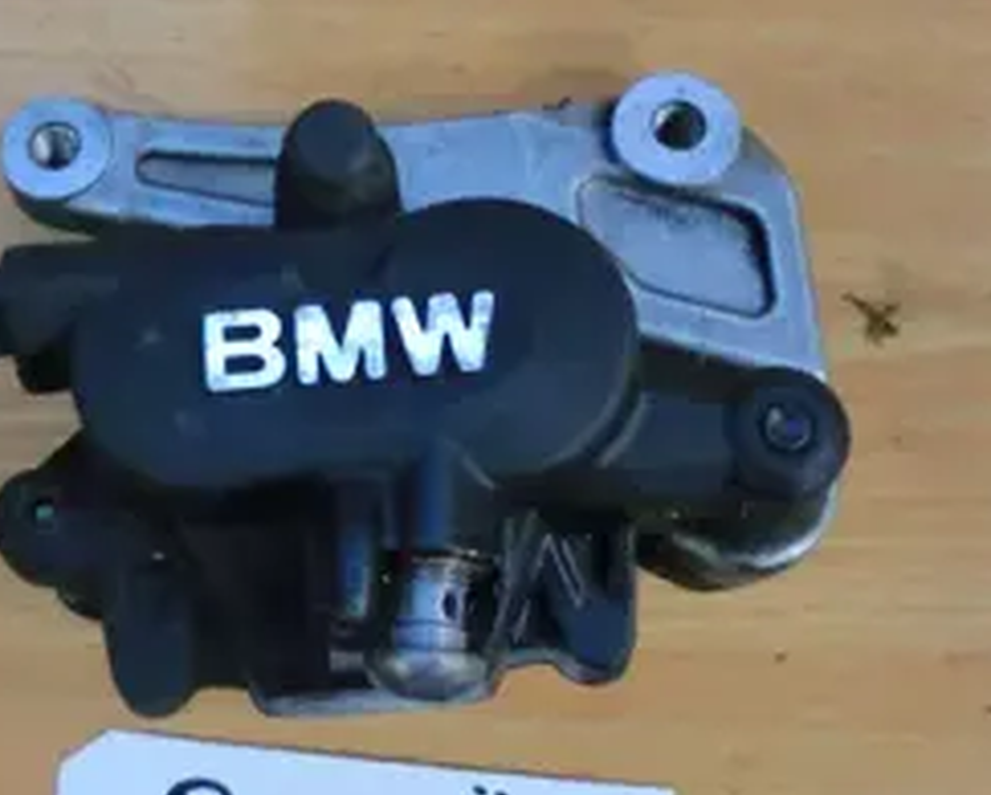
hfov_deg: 35.6
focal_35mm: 52
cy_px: 436
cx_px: 330
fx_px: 1527
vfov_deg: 29.2
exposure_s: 1/60
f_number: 3.2
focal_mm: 4.9
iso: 500
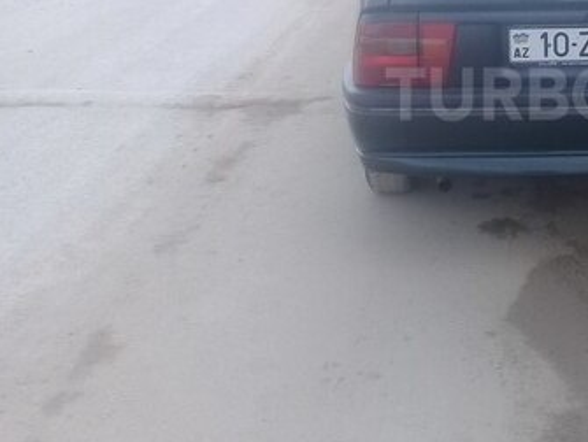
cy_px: 94
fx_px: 1037
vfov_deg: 23.7
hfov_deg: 29.8
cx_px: 565
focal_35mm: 61
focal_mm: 3.3
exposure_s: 1/280
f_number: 2.2
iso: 50
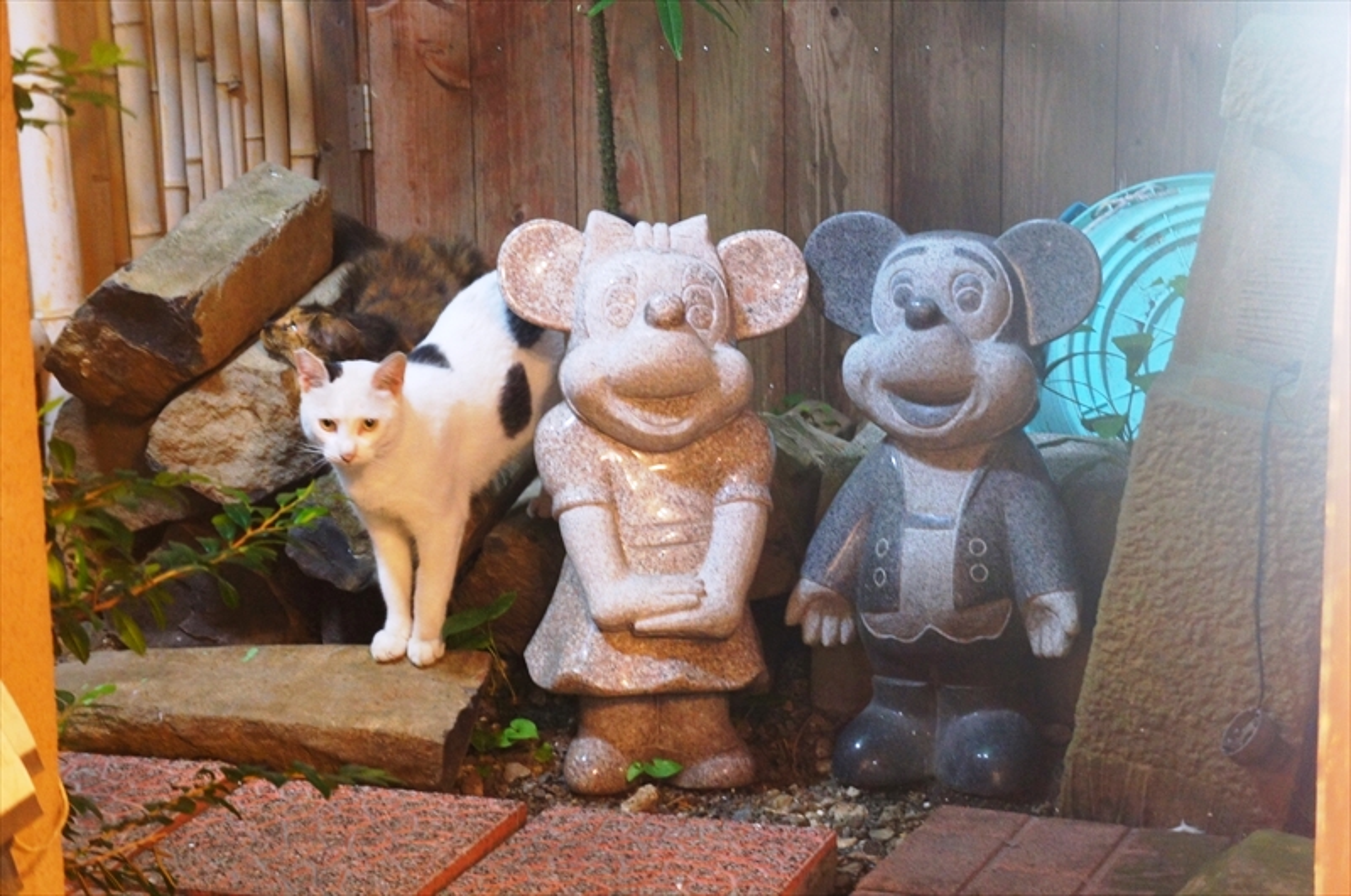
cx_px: 676
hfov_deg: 24.7
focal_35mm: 82
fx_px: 3092
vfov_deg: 16.5
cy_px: 448
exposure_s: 1/8
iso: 1600
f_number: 5.6
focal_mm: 55
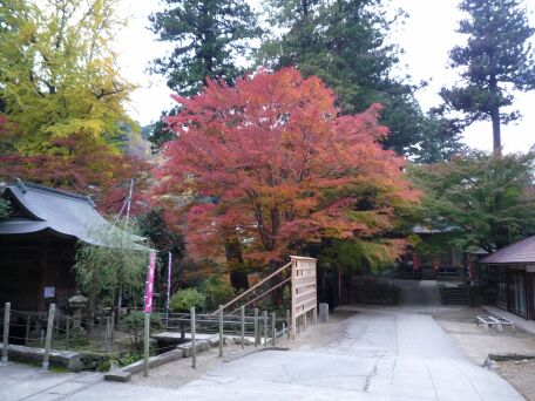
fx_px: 402
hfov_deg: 67.3
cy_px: 200
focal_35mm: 26
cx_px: 268
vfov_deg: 53.1
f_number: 2.8
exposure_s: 1/30
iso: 320
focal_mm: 4.5
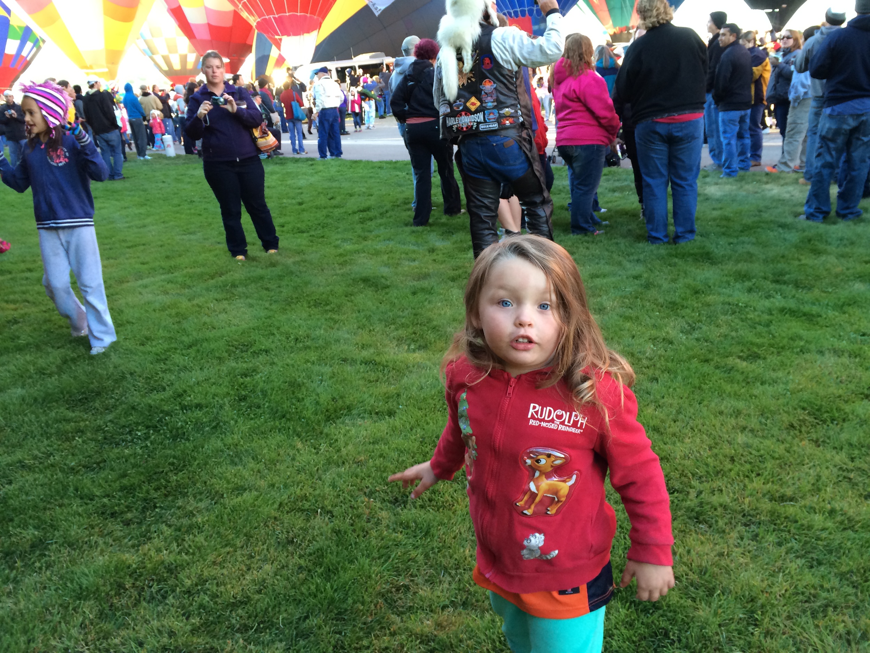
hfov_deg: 60.0
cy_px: 326
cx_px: 435
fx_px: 754
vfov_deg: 46.8
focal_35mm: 30
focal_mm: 4.12
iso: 40
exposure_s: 1/30
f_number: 2.2
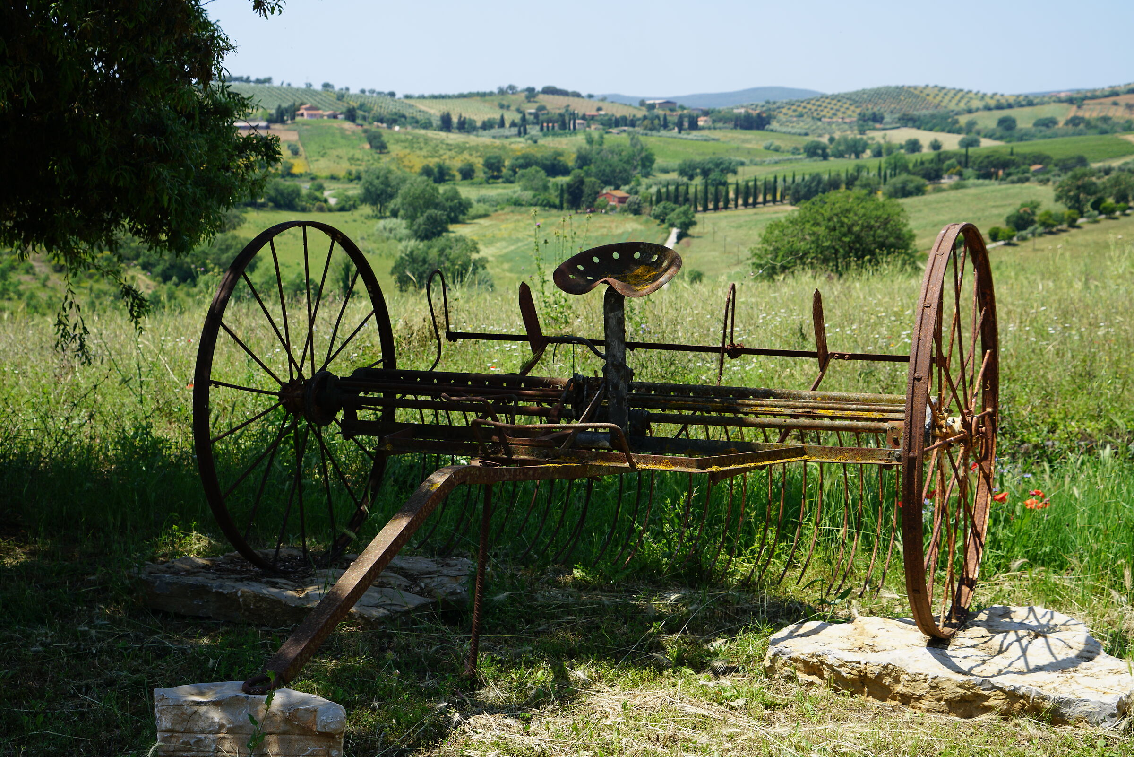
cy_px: 378
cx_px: 567
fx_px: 1607
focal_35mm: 51
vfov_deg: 26.5
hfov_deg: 38.9
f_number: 8
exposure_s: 1/200
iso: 100
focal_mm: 51
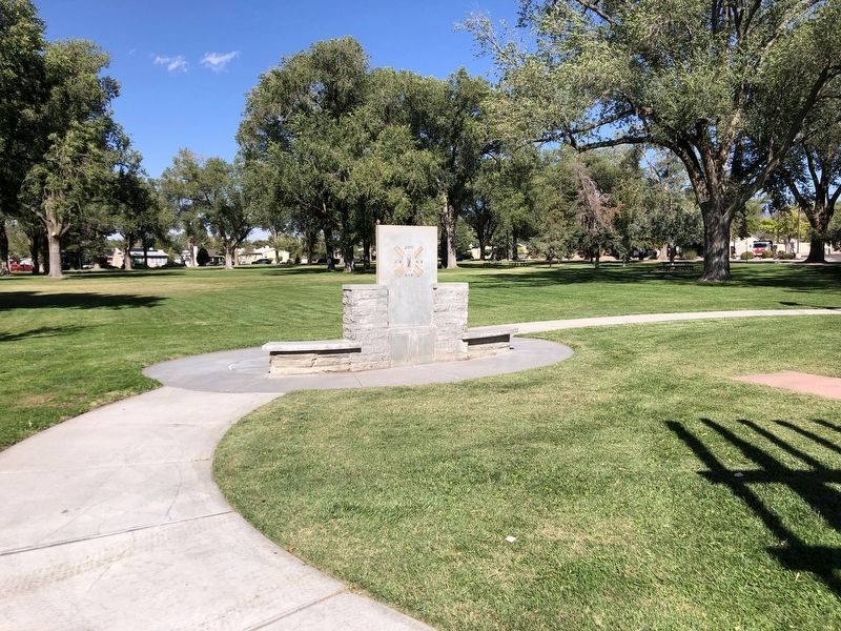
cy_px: 316
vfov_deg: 49.7
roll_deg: -1.2
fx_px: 680
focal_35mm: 28
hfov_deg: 63.4
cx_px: 420
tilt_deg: -5.5
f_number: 1.8
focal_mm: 4
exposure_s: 1/1946
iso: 20
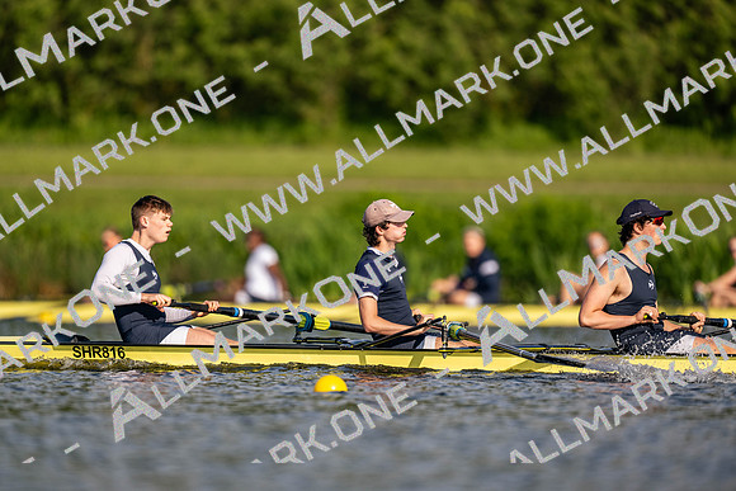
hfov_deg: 3.4
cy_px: 246
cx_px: 368
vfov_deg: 2.3
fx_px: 12269
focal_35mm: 600
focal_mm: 600
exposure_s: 1/2500
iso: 250
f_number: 4
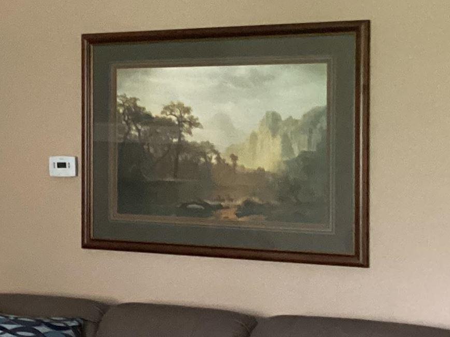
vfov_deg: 13.4
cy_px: 131
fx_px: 1430
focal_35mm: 110
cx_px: -300
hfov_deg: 15.8
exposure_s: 1/30
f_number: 2.4
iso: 320
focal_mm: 3.3
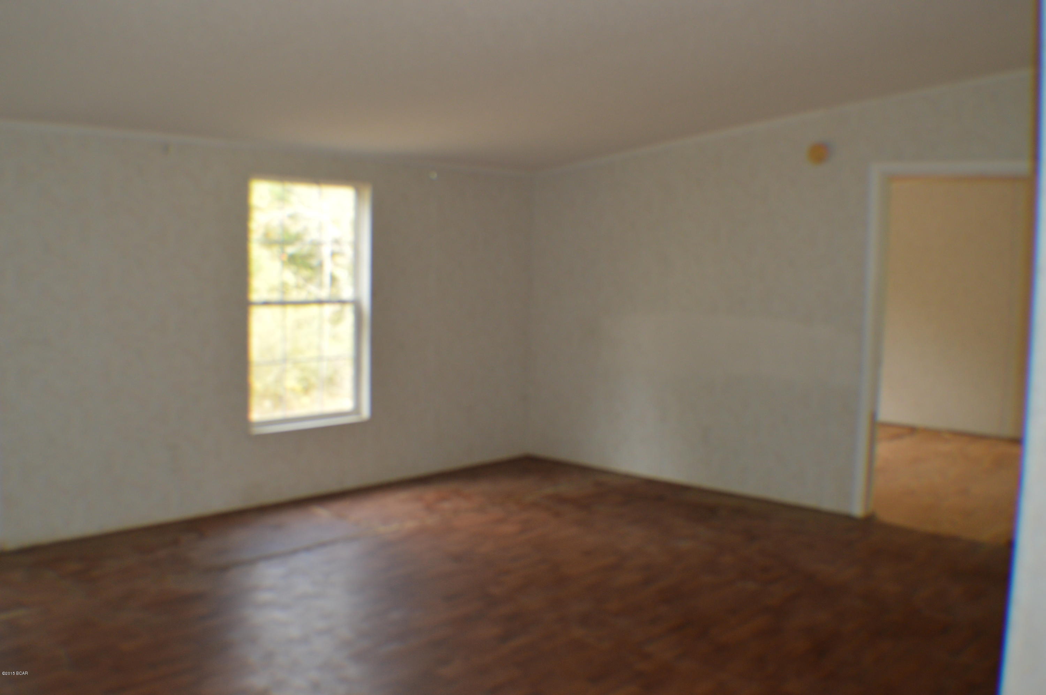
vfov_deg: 31.8
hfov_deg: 46.4
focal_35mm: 42
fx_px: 1219
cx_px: 523
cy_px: 348
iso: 400
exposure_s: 1/80
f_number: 4.5
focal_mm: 28
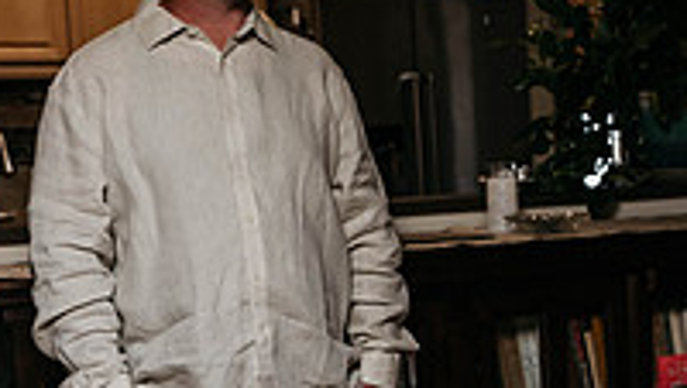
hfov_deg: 20.1
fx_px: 1769
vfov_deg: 12.5
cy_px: 263
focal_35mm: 97
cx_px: 893
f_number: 2.8
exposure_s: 1/500
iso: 1000
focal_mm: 32
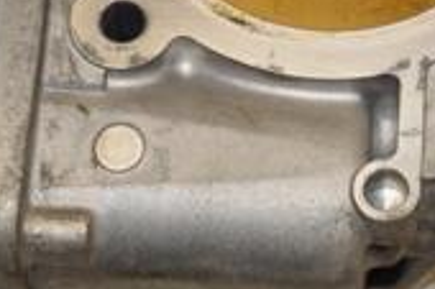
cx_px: 182
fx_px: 3066
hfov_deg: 8.1
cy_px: 5
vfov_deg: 5.4
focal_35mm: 254
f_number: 7.1
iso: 800
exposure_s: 1/200
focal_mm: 48
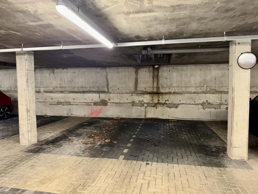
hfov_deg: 71.6
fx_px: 179
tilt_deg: -3.8
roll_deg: +0.2
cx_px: 129
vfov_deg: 56.8
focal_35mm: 24
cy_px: 97
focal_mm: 6.76
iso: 100
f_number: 1.78
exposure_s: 1/17
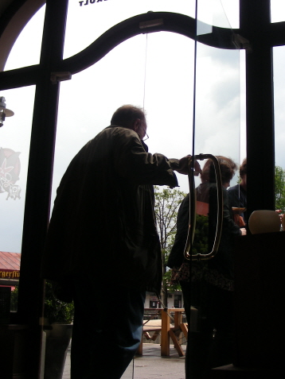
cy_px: 190
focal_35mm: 51
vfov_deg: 37.5
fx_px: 560
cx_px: 184
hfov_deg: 28.4
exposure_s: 1/98.8
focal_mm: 6.3
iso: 50
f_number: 3.5
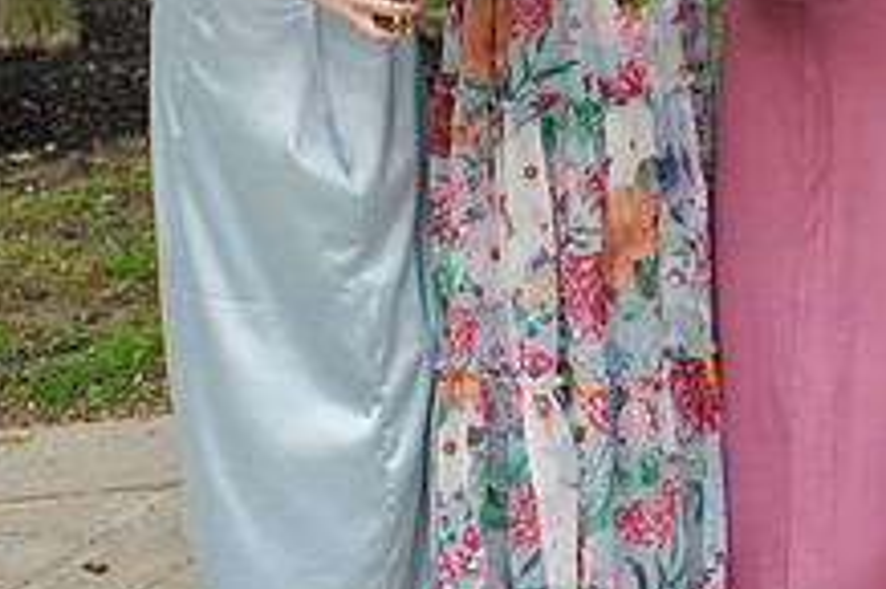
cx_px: 999
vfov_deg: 13.3
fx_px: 2459
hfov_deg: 19.5
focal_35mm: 100
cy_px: -130
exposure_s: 1/320
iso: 125
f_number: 3.2
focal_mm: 35
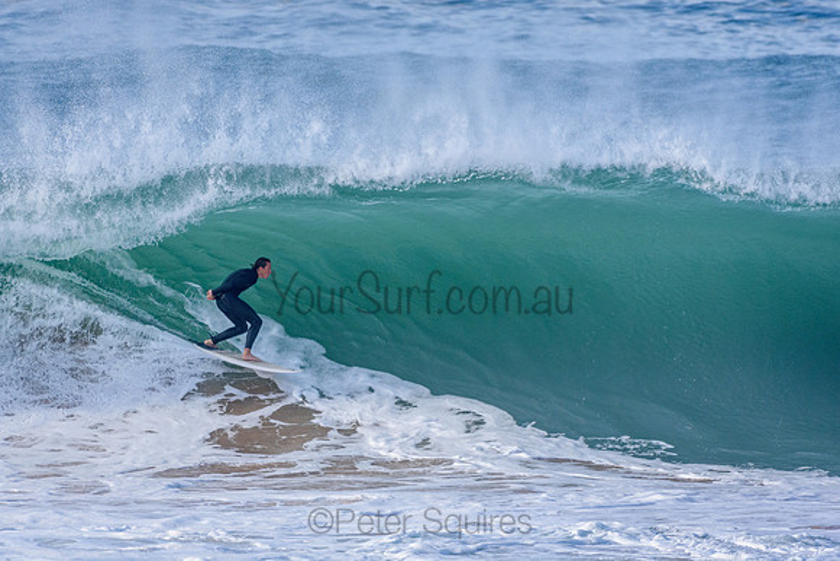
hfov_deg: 2.7
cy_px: 280
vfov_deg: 1.8
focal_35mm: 750
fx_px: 17503
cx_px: 420
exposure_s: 1/2000
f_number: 5.6
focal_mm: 500
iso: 500
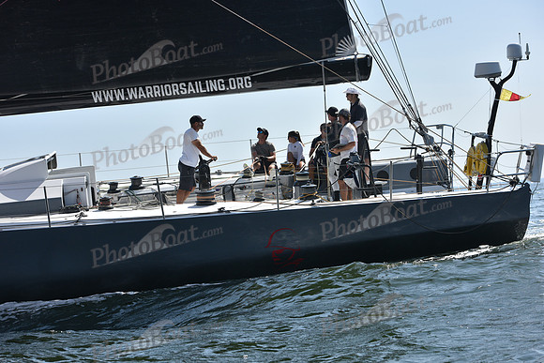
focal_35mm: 102
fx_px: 1542
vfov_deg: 13.4
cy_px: 182
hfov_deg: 20.0
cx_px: 272
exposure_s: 1/1250
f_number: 7.1
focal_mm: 102
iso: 250
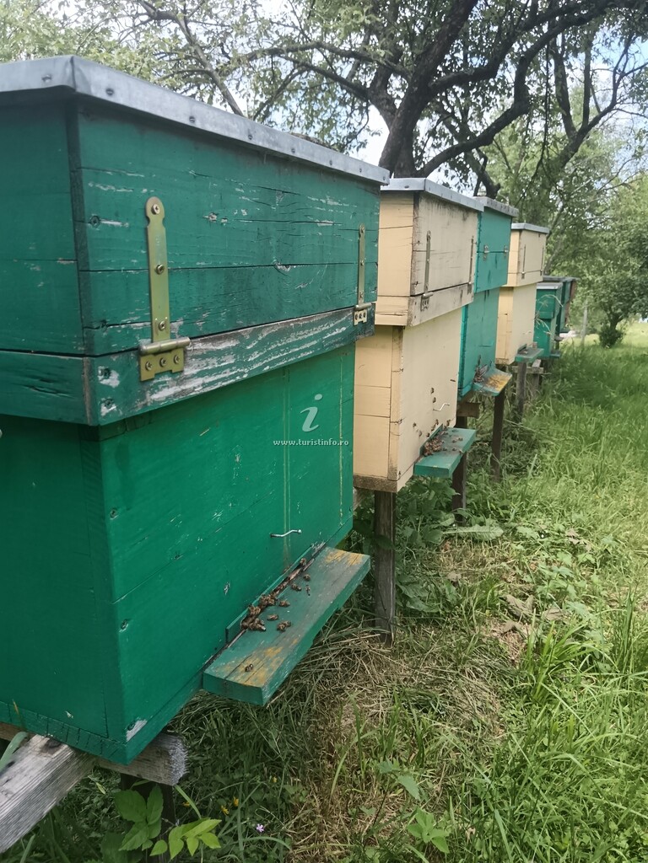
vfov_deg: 65.3
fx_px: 674
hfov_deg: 51.4
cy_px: 432
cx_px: 324
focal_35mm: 27
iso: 631
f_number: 1.9
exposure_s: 1/900
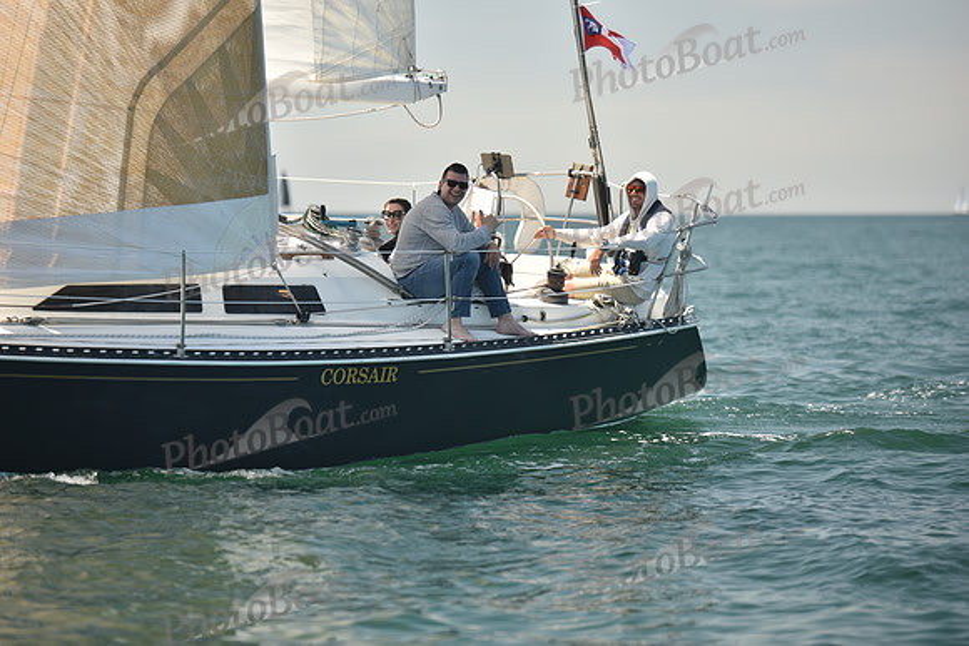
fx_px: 4577
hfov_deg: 12.1
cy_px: 323
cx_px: 484
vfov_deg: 8.1
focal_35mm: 170
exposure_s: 1/800
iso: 250
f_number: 3.2
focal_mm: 170
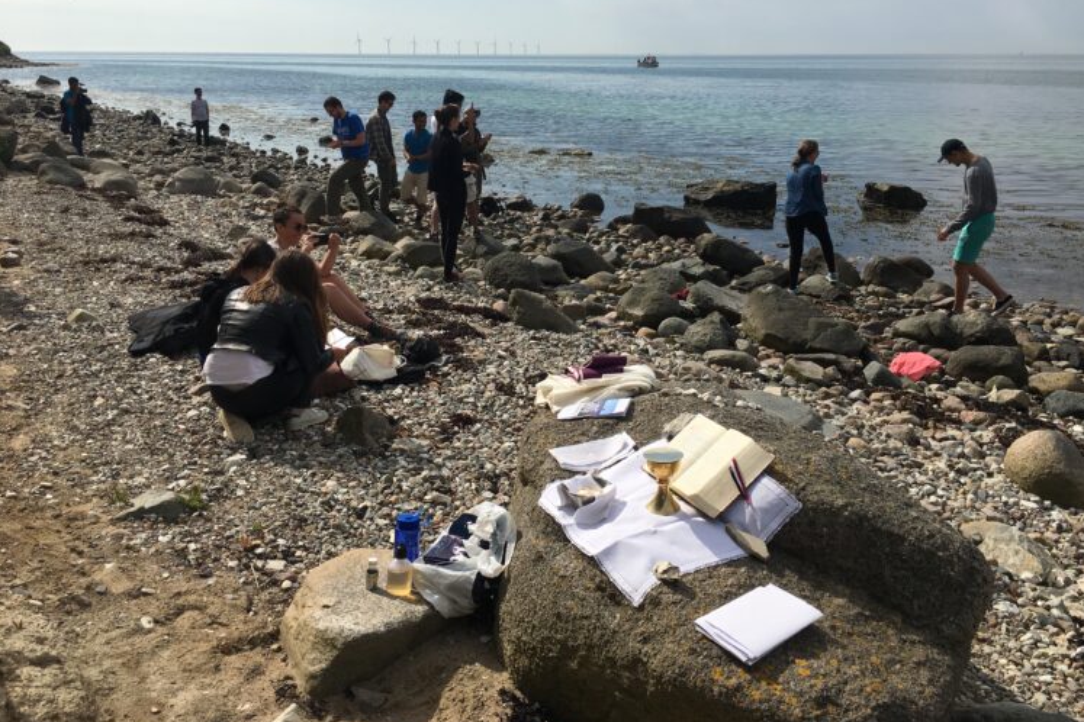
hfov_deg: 60.3
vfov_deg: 42.3
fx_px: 933
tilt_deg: -15.8
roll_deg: +0.0
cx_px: 554
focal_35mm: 31
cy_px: 318
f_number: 2.2
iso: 25
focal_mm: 4.15
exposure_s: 1/3497
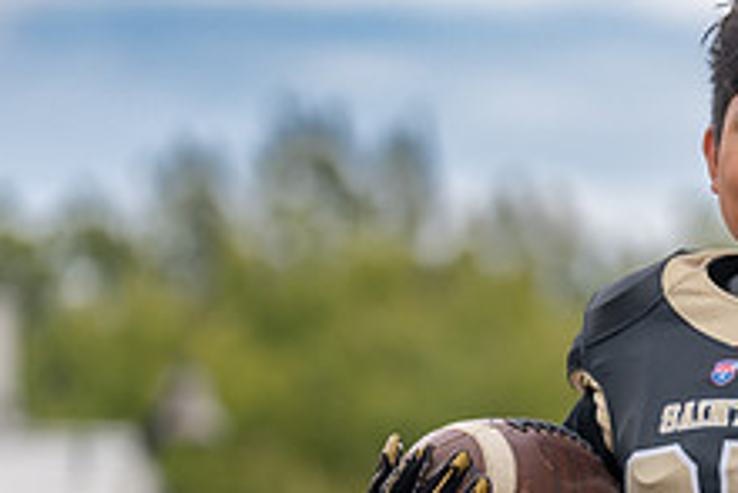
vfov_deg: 3.9
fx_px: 7159
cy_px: 532
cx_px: 782
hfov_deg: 5.9
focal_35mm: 349
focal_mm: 130
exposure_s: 1/400
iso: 100
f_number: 2.8
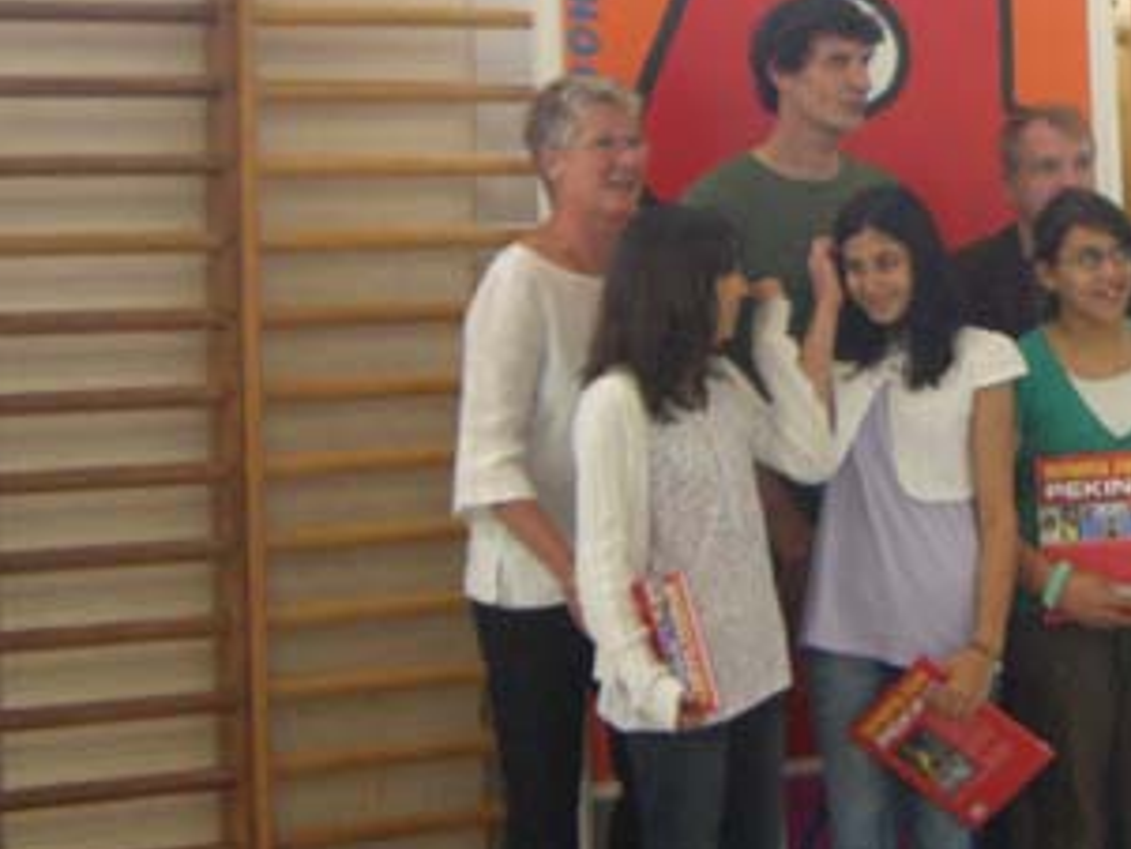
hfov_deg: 23.2
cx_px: 1037
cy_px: 286
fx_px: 2680
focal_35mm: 82
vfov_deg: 18.0
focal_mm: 6.2
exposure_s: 1/50
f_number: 2.7
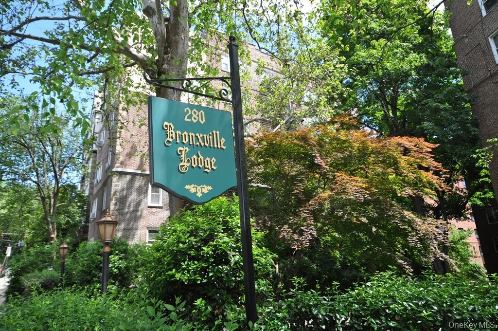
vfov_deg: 56.0
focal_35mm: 22
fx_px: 311
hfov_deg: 77.4
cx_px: 249
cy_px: 166
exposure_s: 1/200
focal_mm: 15
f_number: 5
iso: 200
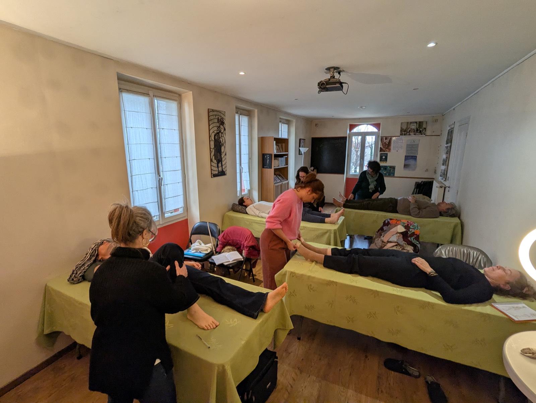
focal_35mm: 16
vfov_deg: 78.2
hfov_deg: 94.4
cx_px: 268
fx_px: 248
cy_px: 202
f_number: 2.2
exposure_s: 1/100
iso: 144
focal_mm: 2.35
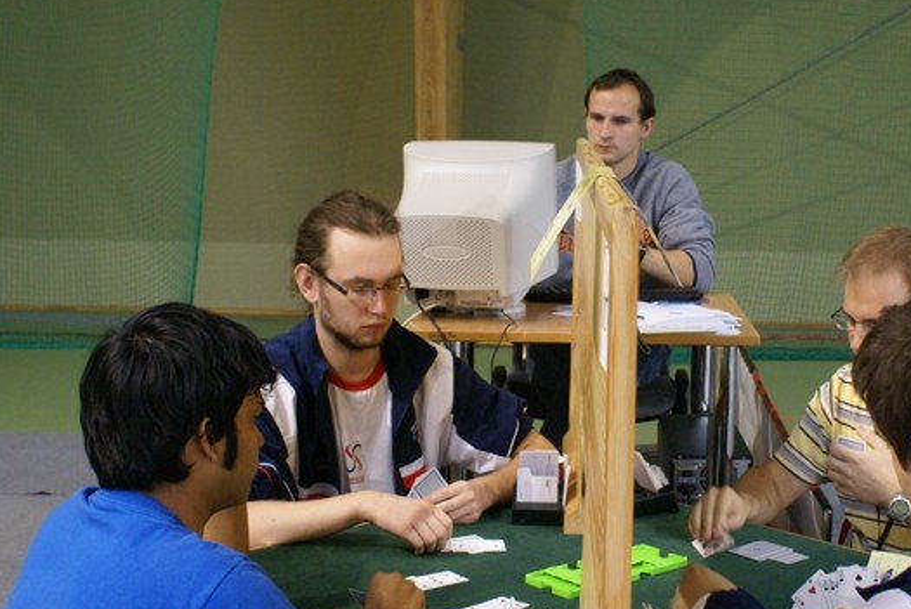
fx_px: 1418
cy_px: 368
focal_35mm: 56
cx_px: 552
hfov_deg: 35.5
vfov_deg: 24.2
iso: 800
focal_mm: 28
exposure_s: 1/20
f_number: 5.6
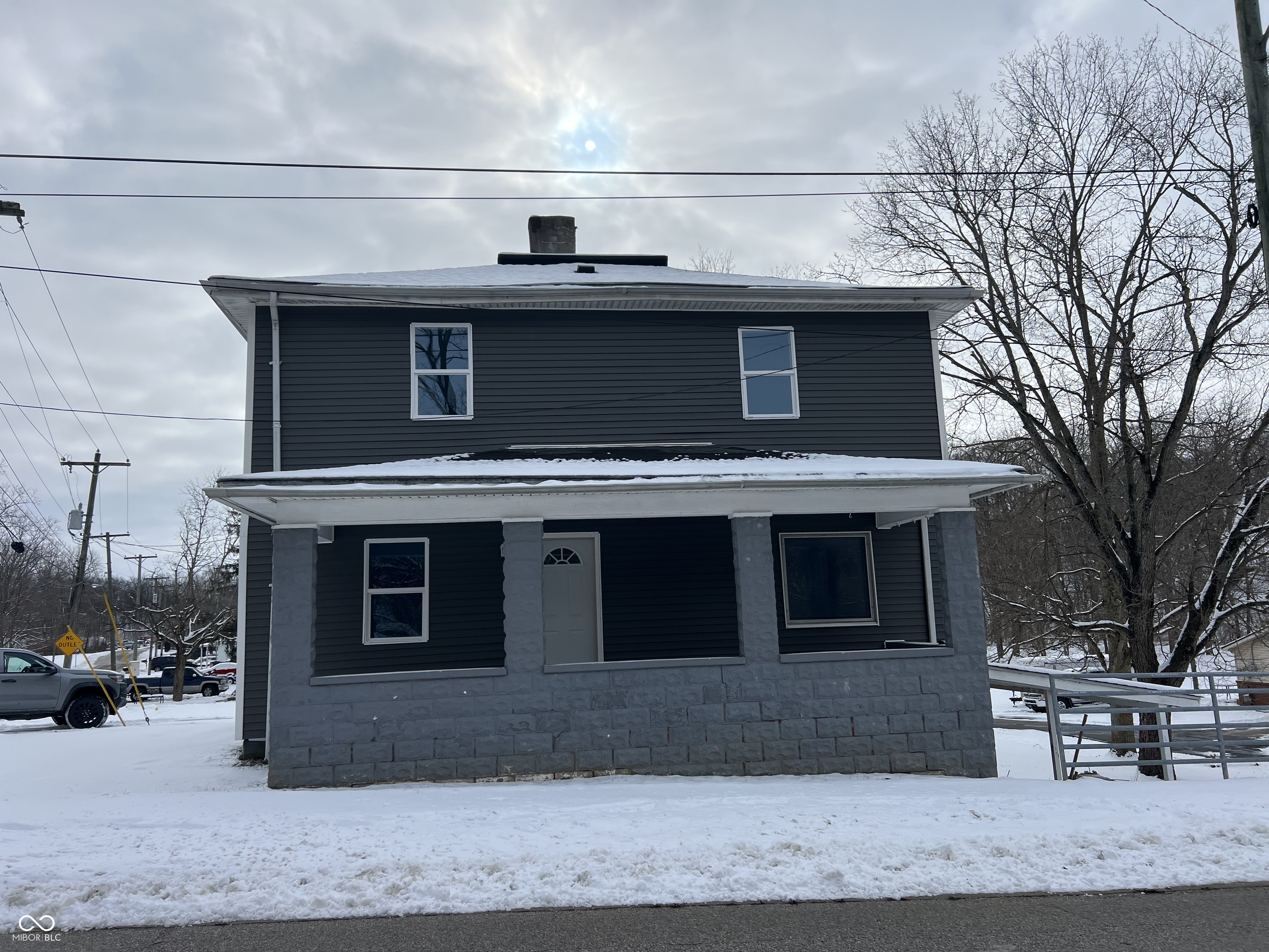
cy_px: 476
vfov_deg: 53.1
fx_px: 953
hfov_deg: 67.3
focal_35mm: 26
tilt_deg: +9.9
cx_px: 634
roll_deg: +1.9
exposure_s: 1/8696
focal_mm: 5.7
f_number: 1.5
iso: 50
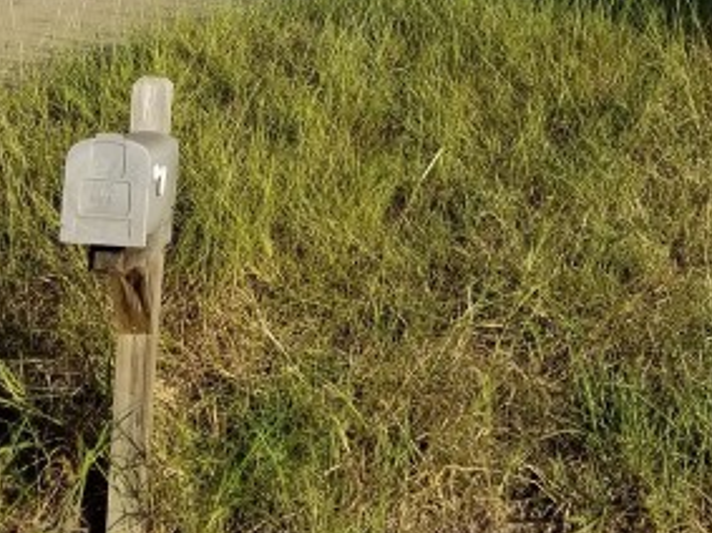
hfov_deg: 20.8
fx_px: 1933
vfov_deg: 14.4
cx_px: 443
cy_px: -317
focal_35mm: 94
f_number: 1.7
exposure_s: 1/1908
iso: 50
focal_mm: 4.25
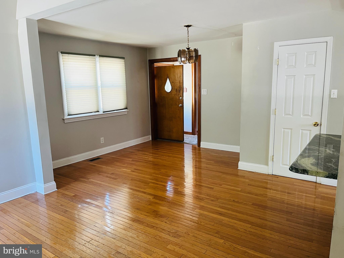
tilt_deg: -11.3
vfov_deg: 53.1
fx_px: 258
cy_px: 129
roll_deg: +2.1
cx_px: 172
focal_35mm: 26
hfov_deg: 67.3
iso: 160
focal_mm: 5.1
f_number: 1.6
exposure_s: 1/60
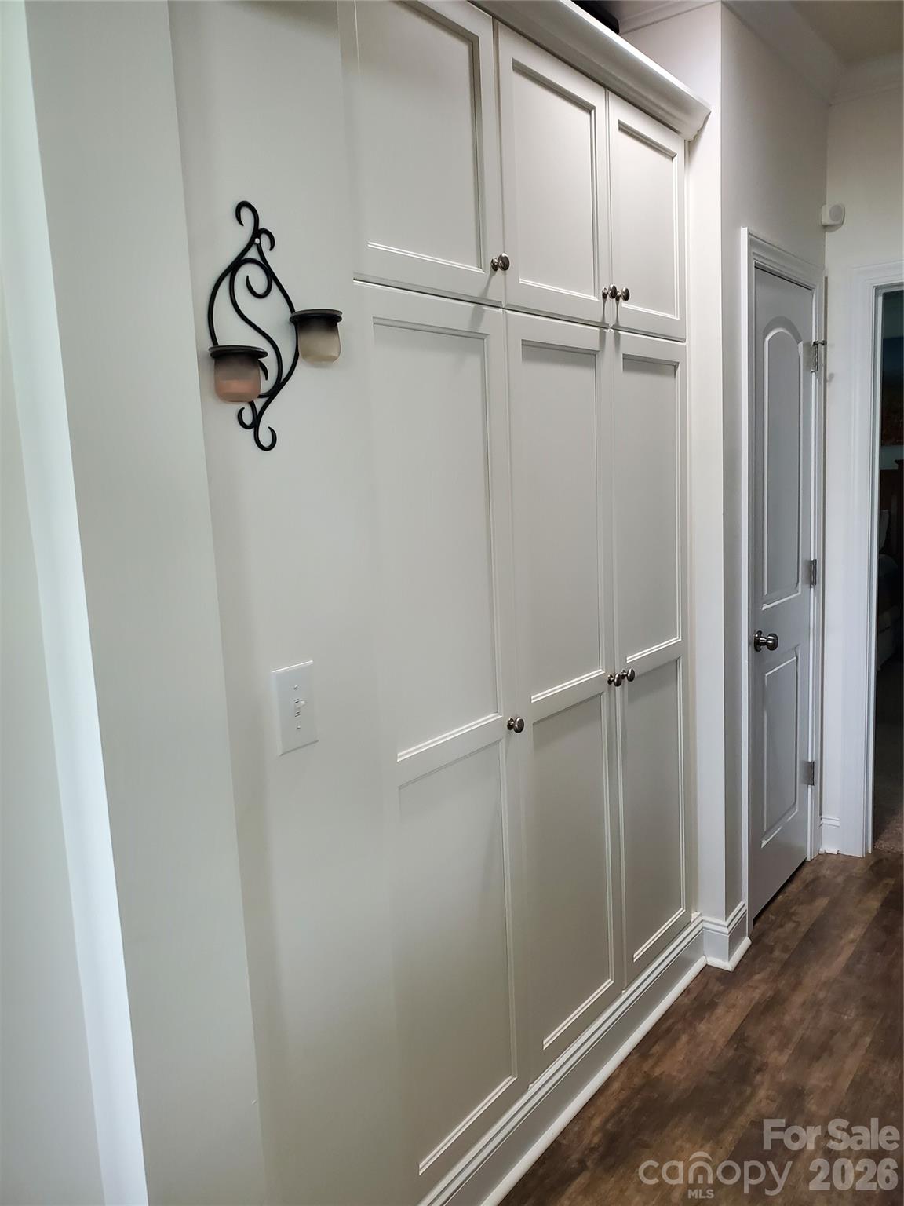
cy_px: 603
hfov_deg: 53.1
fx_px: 905
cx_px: 452
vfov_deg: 67.3
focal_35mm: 26
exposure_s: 1/40
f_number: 2.4
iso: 200
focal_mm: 4.3
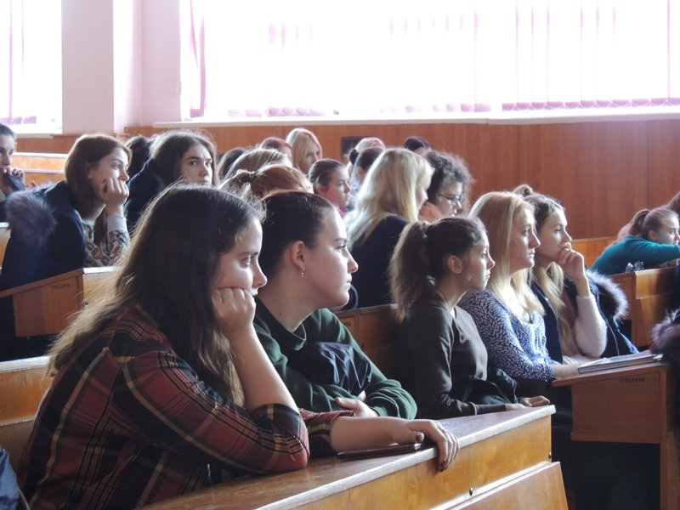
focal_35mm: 90
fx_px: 1768
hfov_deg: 21.8
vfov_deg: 16.4
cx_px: 340
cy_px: 255
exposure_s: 1/13
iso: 800
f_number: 4.1
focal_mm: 16
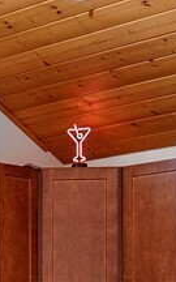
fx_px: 982
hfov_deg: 9.5
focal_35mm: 128
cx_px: -194
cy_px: 341
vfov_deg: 15.7
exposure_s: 1/10
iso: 200
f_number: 8
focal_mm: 16
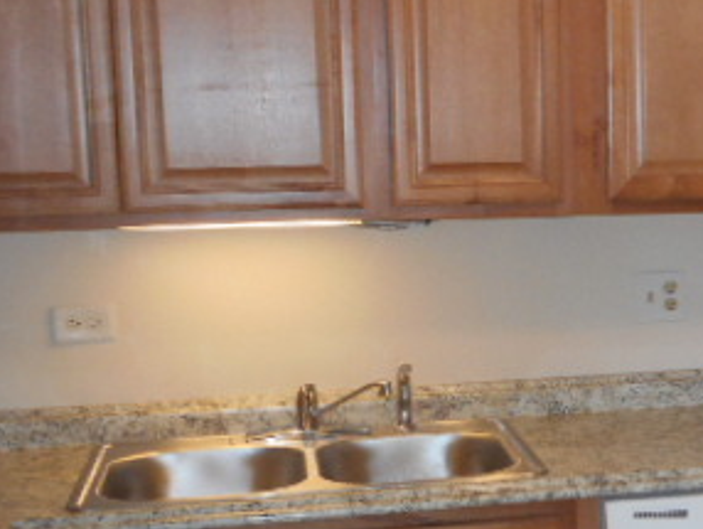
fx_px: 1545
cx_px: 698
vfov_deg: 19.3
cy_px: 364
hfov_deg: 24.5
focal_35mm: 76
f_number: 4.2
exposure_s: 1/30
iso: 280
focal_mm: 6
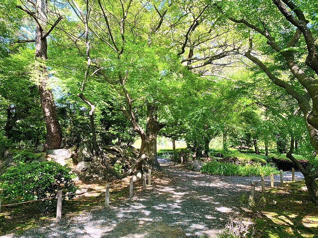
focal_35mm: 26
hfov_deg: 67.3
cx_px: 159
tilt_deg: +7.1
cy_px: 119
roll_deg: -0.4
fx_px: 239
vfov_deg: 53.1
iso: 40
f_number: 1.8
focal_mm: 4.25
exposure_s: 1/121
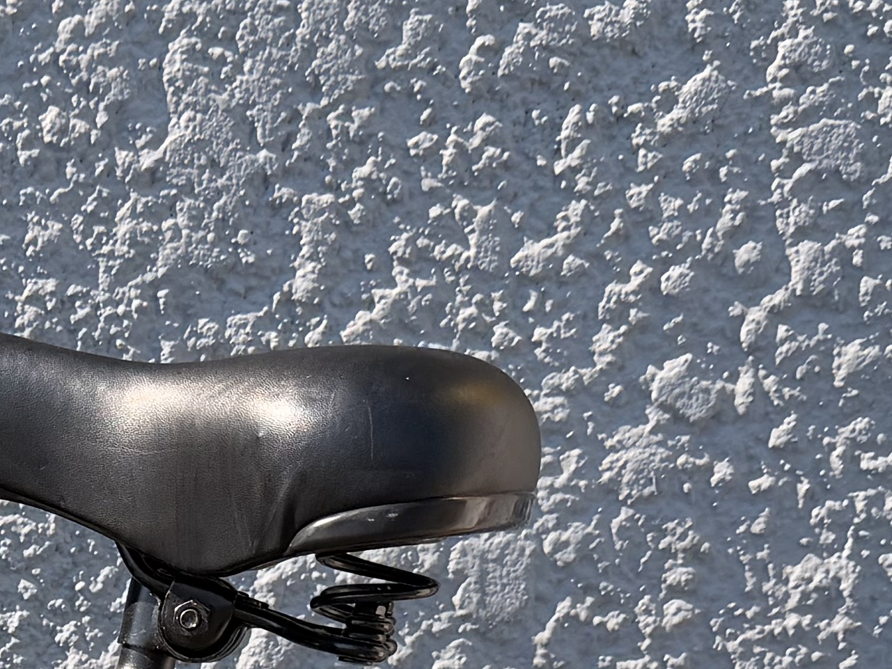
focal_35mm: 107
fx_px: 2757
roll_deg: +2.9
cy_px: 1145
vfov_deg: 12.8
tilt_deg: -12.5
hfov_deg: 17.2
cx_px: -278
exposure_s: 1/2110
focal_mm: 6.76
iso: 80
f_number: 1.78
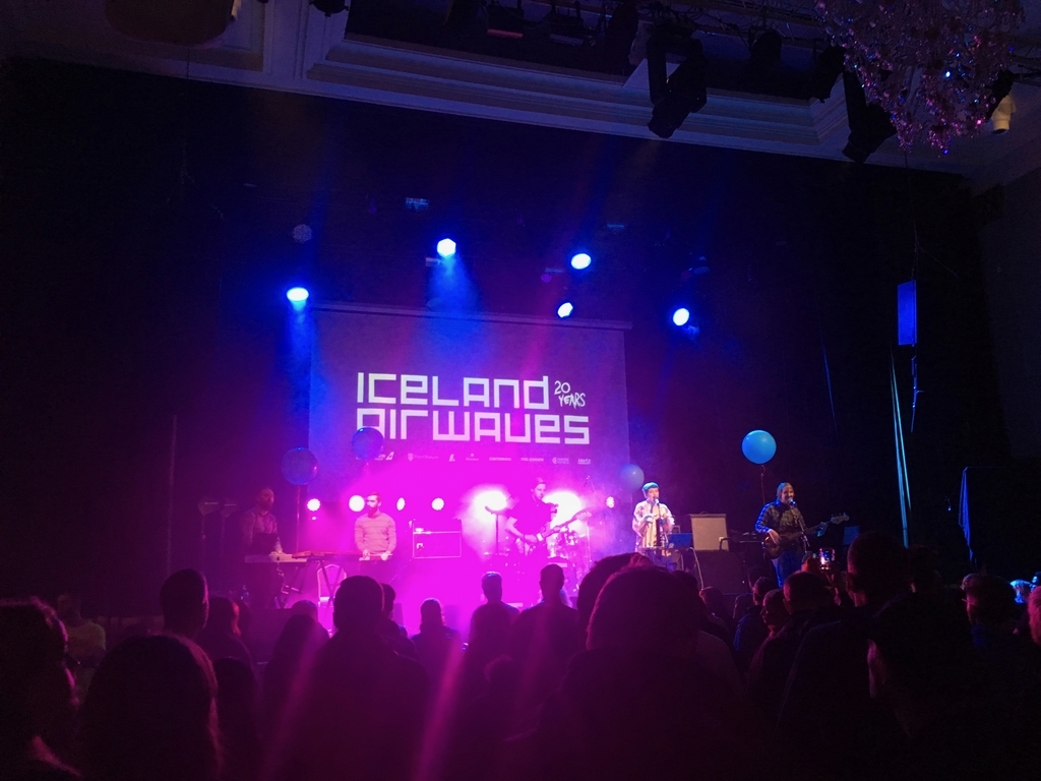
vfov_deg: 48.2
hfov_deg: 61.7
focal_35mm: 29
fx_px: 872
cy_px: 390
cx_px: 520
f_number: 2.2
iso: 200
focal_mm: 4.15
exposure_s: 1/20
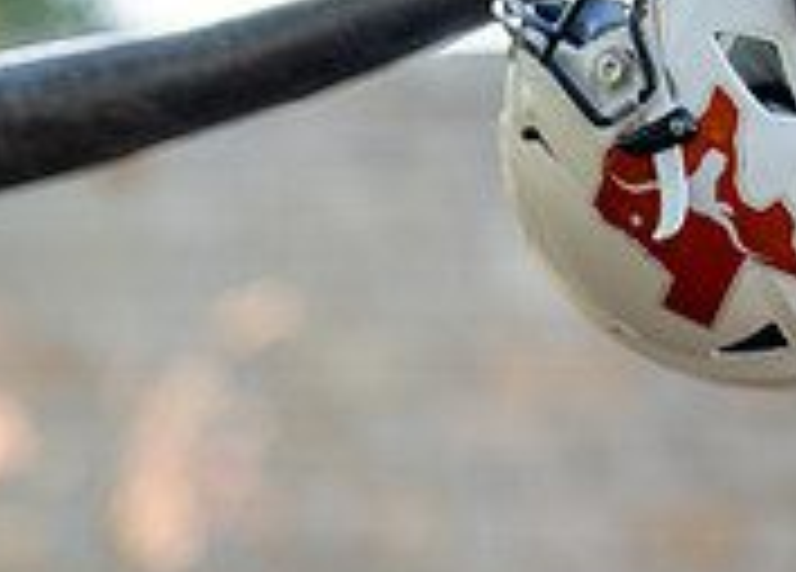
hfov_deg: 11.1
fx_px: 3985
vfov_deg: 8.1
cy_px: 792
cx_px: -220
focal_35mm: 176
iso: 200
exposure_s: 1/1600
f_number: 1.2
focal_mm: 50
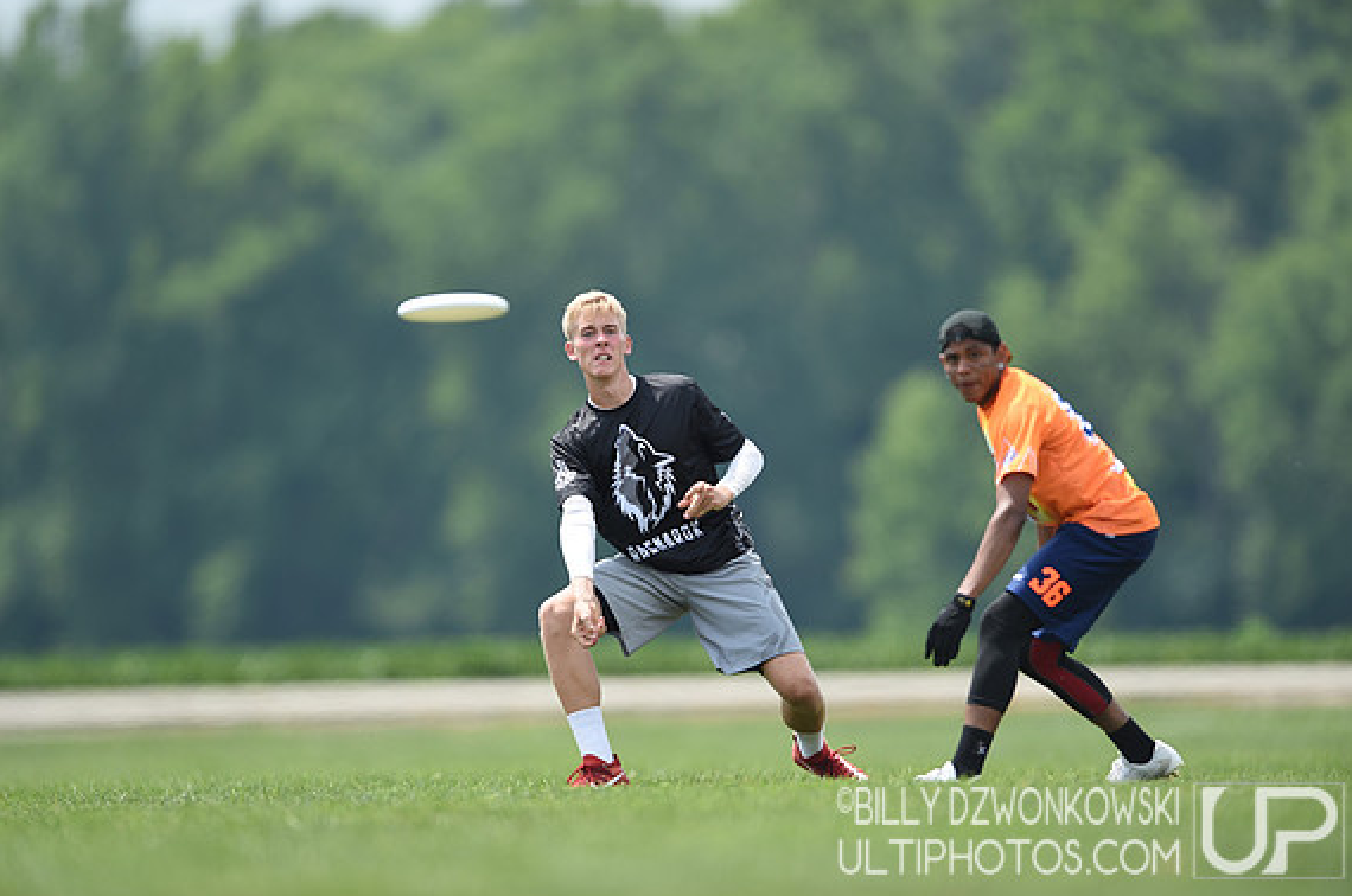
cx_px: 685
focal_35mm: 407
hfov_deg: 5.1
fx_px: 15259
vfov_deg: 3.4
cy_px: 447
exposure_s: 1/1600
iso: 125
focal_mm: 400
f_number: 2.8
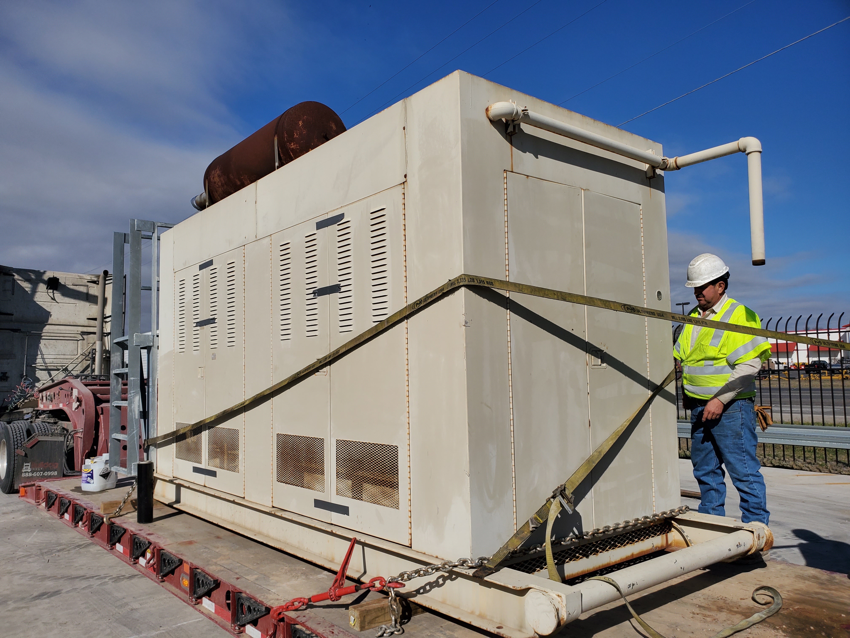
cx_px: 425
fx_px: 638
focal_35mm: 26
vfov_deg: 53.1
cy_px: 319
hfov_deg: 67.3
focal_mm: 4.3
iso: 50
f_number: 2.4
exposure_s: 1/4963
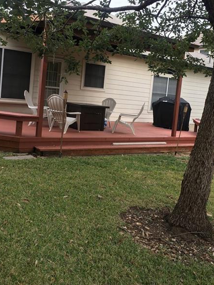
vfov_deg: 48.7
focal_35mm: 38
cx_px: 111
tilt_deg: -2.3
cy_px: 114
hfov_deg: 37.7
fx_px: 313
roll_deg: -5.3
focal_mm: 4.15
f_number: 2.2
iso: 25
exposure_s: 1/60
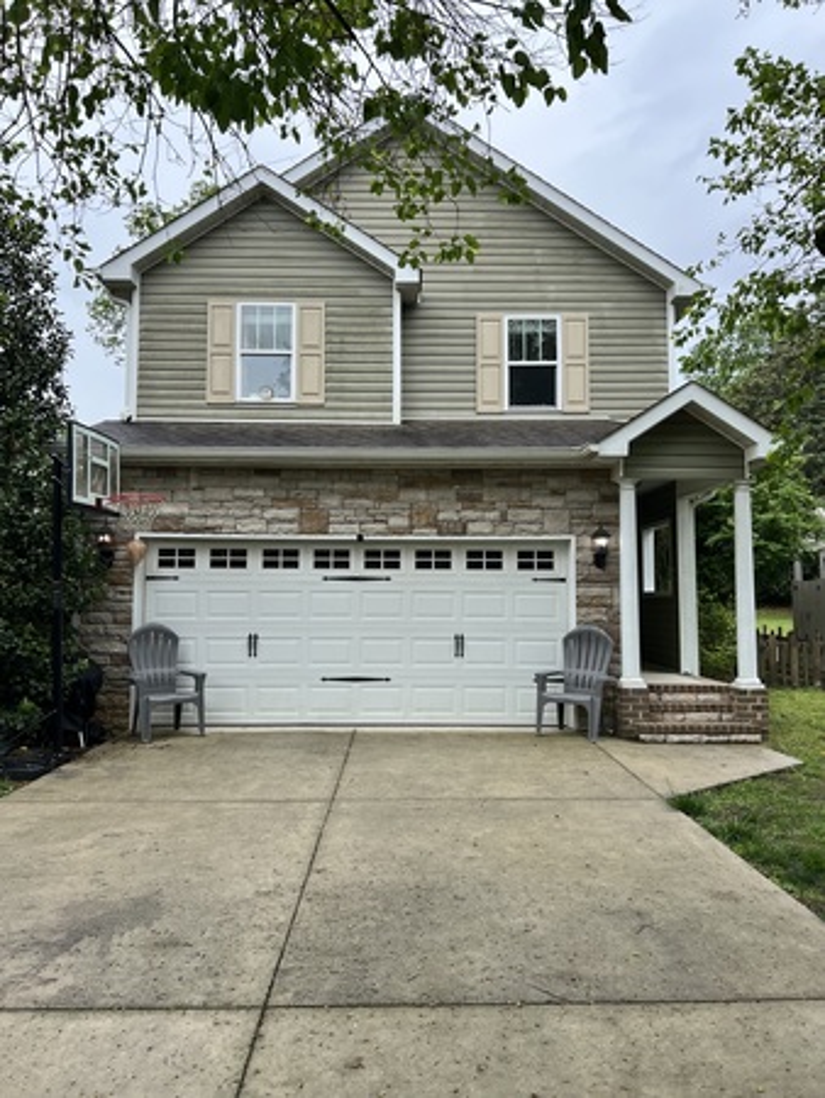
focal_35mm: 26
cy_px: 549
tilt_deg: +4.7
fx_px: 825
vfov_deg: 67.3
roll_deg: -0.3
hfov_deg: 53.1
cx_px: 412
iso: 50
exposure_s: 1/1295
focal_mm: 5.7
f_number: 1.5
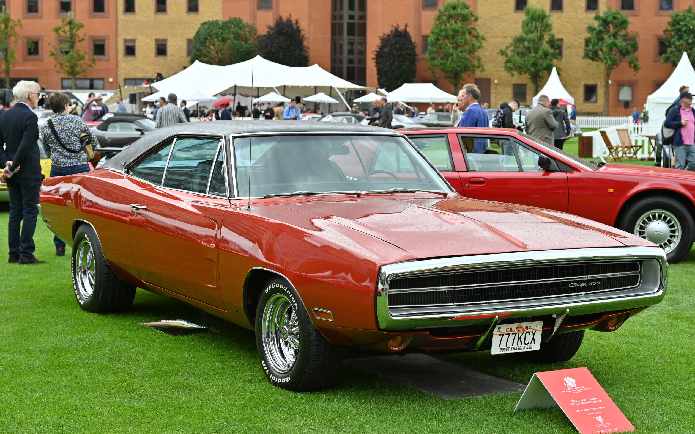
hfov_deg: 32.0
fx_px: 1212
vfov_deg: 20.3
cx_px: 350
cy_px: 221
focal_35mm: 64
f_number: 5.6
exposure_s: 1/200
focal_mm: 62
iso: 100
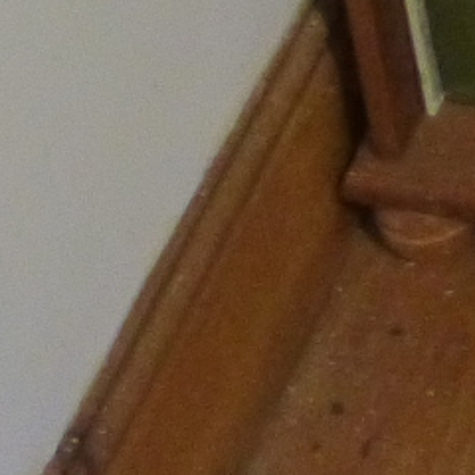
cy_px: -950
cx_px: 1094
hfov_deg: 8.8
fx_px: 2810
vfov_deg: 8.2
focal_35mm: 181
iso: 1000
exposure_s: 1/25
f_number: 3.3
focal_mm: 4.3
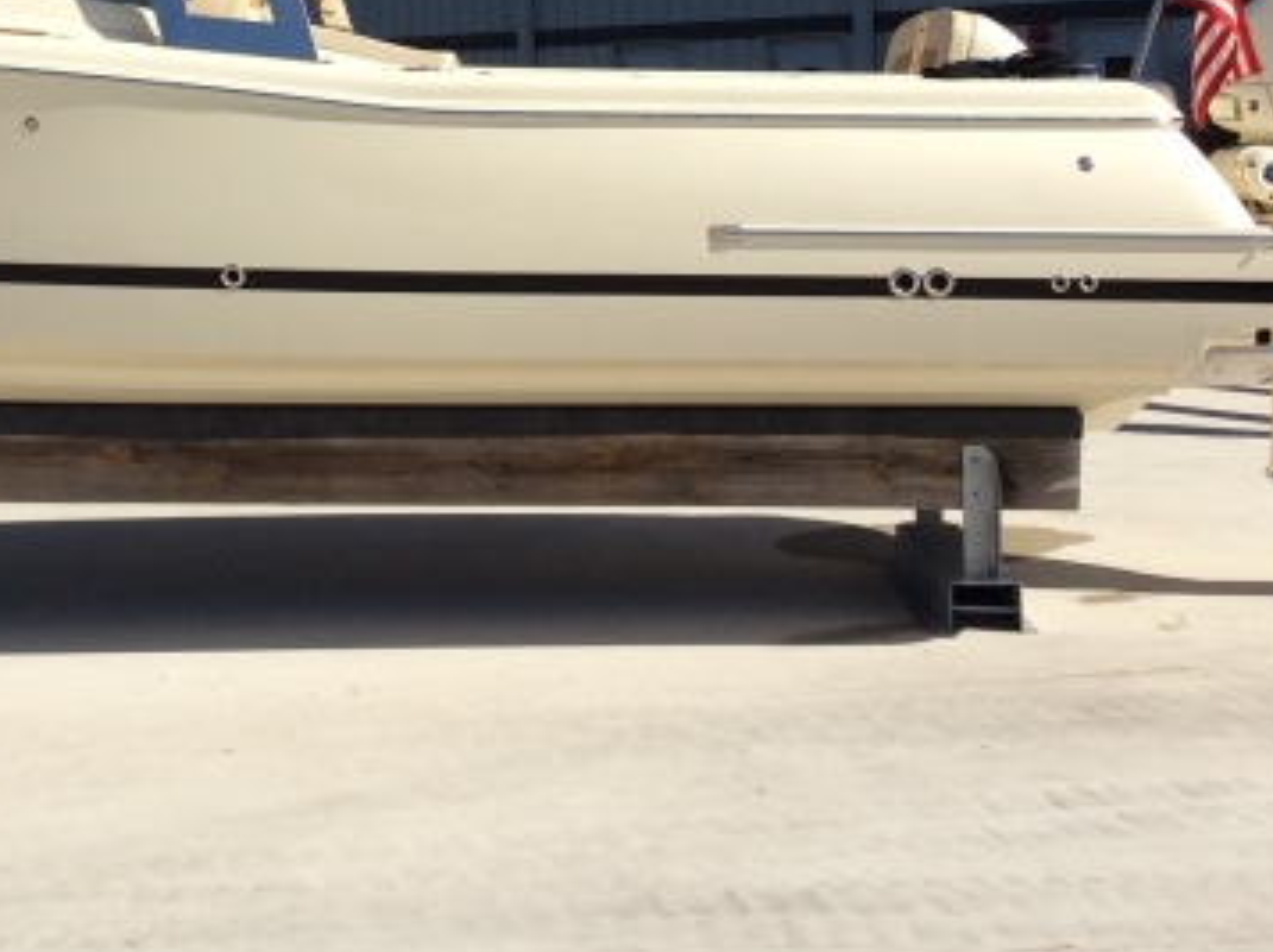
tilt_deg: -1.8
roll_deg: +2.4
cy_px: 135
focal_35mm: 72
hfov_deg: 26.7
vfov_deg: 20.1
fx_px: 2645
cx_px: 301
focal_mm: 3.3
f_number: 2.4
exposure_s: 1/2288
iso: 32
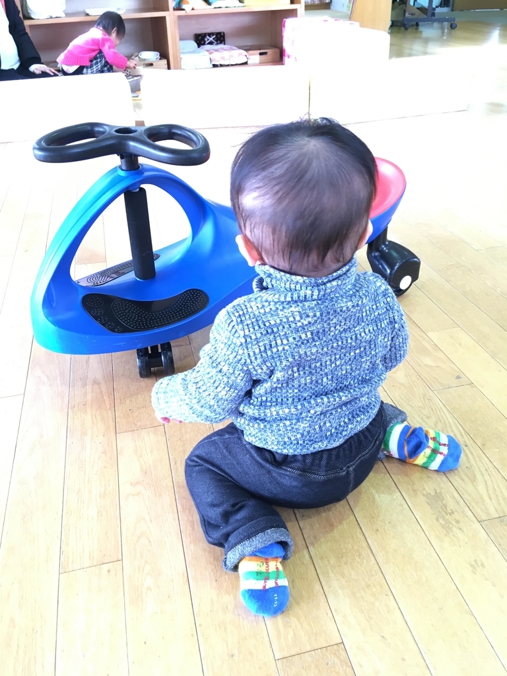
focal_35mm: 29
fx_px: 566
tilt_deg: -33.1
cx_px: 254
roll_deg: +3.4
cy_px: 338
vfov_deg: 61.7
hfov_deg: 48.2
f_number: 2.2
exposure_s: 1/33
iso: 64
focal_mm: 4.15
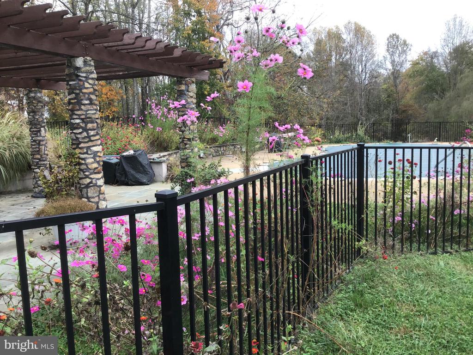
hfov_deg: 58.4
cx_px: 236
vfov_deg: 45.4
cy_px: 178
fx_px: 424
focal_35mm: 31
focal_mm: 3.3
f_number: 2.4
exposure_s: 1/120
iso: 32
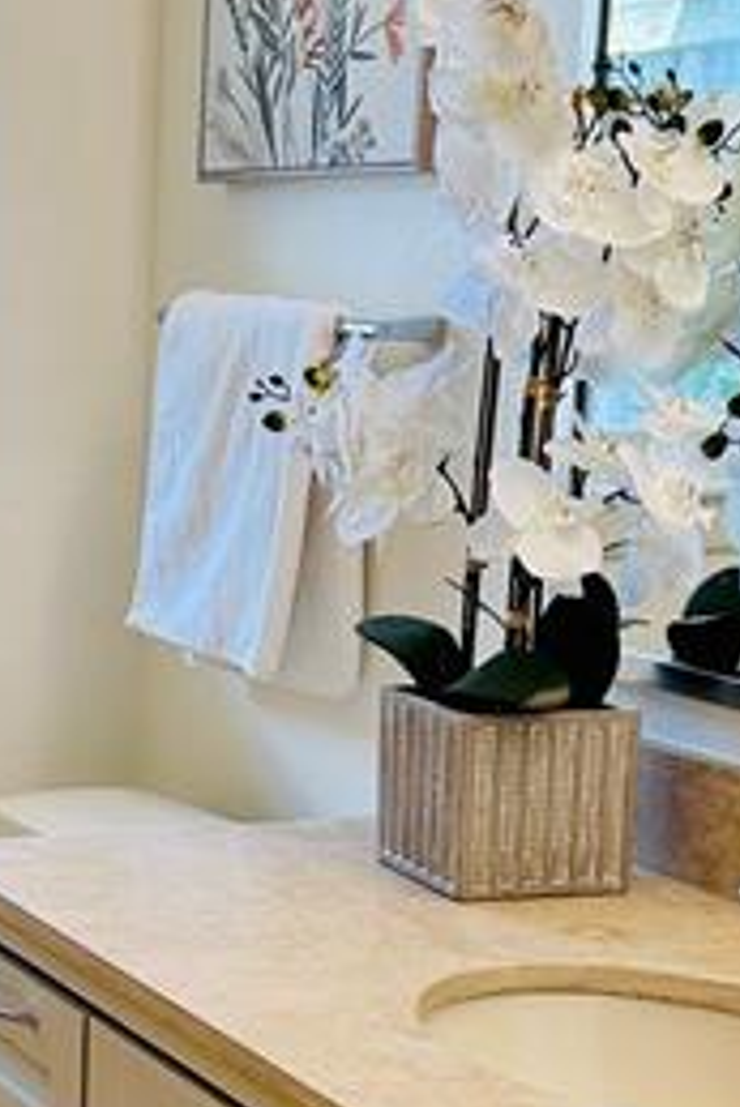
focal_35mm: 74
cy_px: 671
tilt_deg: -8.4
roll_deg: -2.7
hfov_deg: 18.3
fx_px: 2278
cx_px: 158
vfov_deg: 27.3
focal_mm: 6.86
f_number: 1.78
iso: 100
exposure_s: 1/145
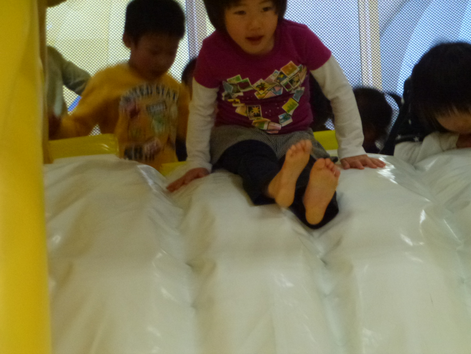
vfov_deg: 9.6
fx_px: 2109
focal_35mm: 155
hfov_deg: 12.7
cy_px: 177
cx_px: 236
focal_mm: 27.7
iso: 640
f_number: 5.3
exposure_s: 1/60
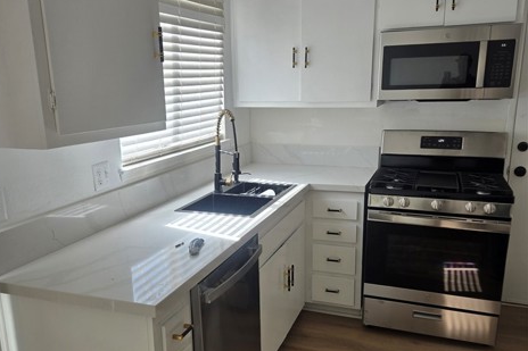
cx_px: 256
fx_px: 484
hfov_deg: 57.2
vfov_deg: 39.8
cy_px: 210
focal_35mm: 33
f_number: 1.8
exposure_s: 1/216
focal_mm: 5.4
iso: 25
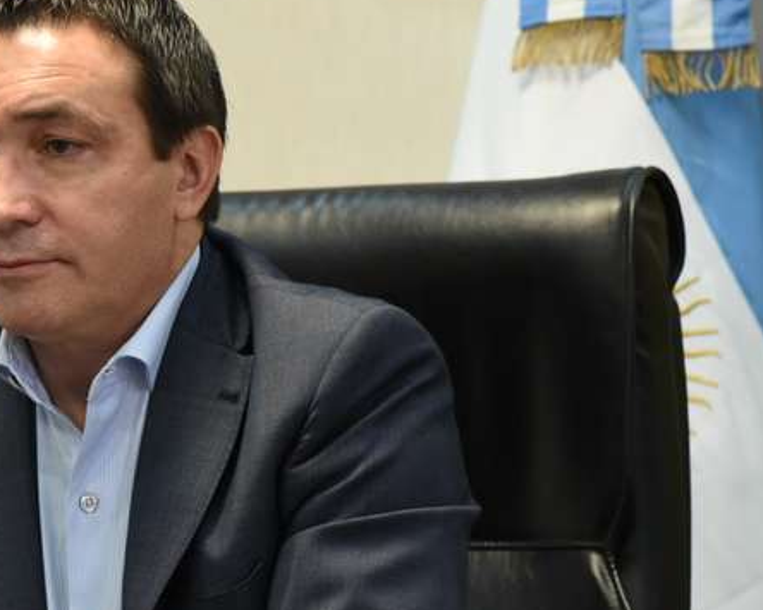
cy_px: 369
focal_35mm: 184
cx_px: -79
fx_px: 4154
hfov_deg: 10.4
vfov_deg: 8.4
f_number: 2.8
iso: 2000
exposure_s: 1/125
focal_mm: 85
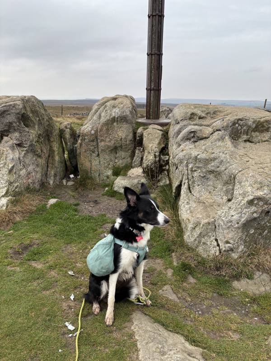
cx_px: 136
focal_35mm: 26
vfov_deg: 67.3
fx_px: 271
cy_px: 180
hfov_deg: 53.1
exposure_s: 1/571
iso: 50
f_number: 1.6
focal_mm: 5.96
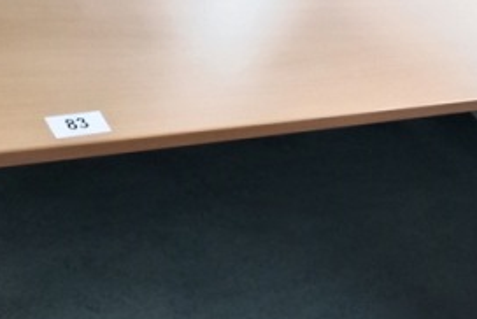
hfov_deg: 30.4
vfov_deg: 20.6
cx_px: 203
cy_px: 195
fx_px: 875
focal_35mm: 66
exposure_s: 1/33.3
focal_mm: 3.65
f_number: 2.2
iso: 481
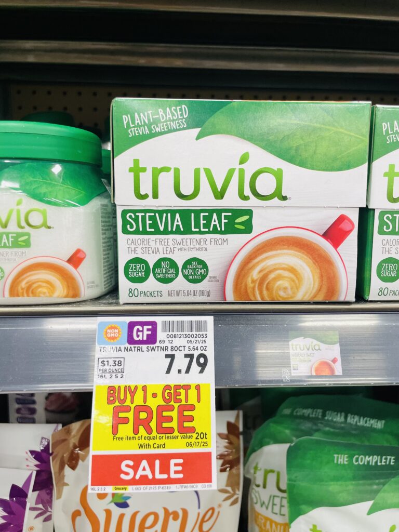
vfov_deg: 67.3
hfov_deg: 53.1
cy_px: 266
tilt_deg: -8.6
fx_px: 400
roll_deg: -0.2
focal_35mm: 26
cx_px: 200
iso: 125
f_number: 1.6
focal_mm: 4.2
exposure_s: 1/120
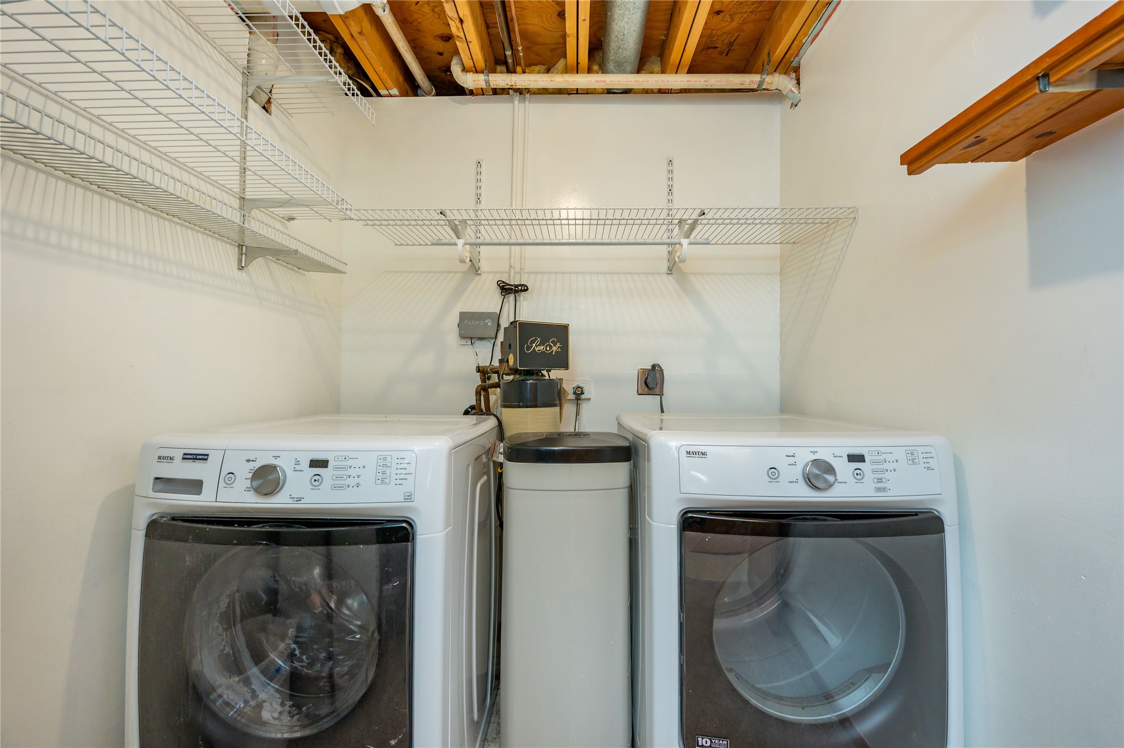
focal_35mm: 14
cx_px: 562
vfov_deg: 81.1
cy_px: 374
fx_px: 437
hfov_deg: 104.3
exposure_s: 1/13
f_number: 9
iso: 400
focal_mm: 14
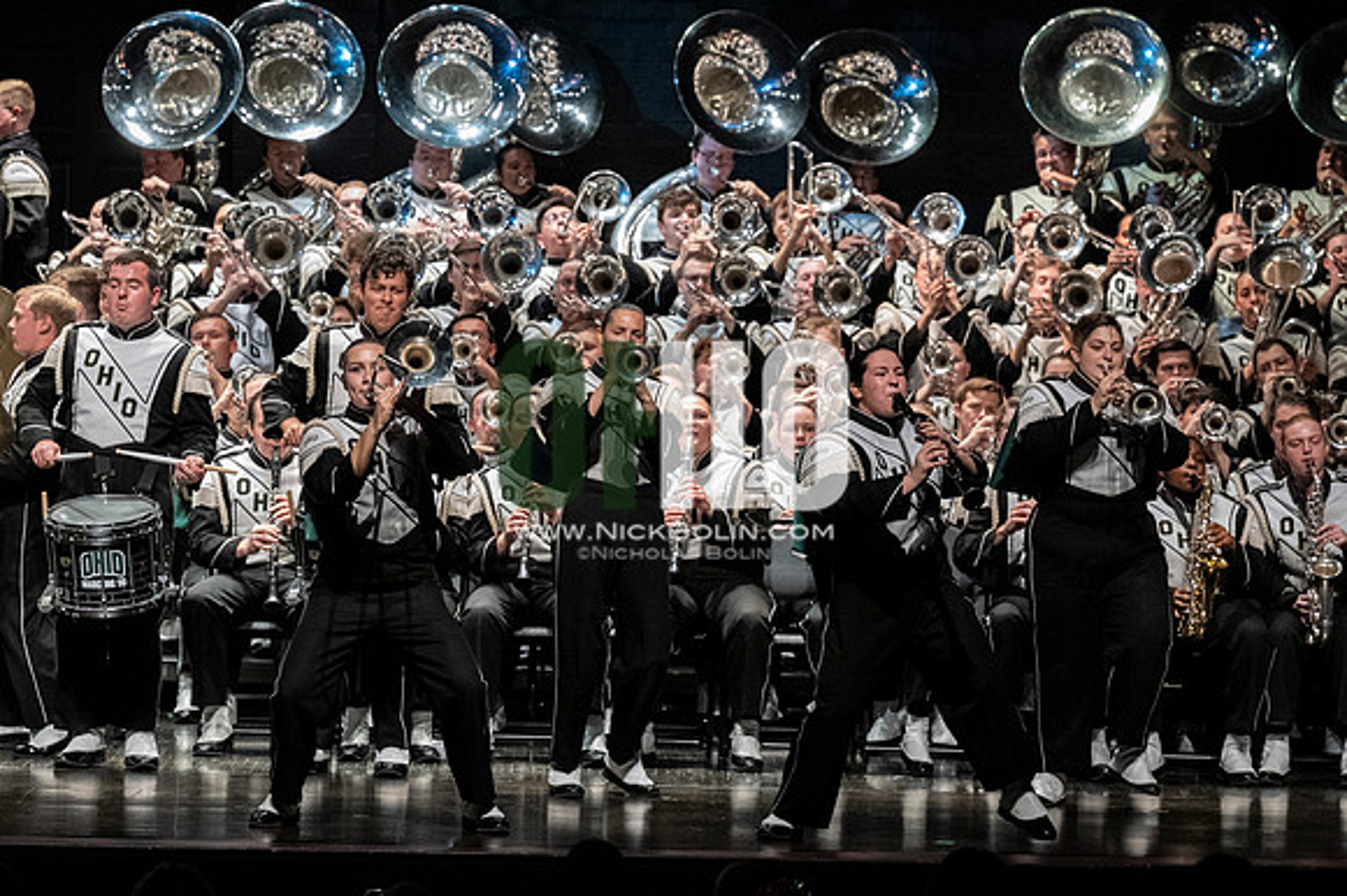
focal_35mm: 210
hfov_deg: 9.8
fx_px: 7853
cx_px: 674
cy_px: 448
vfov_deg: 6.5
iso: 4000
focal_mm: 140
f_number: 4
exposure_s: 1/500
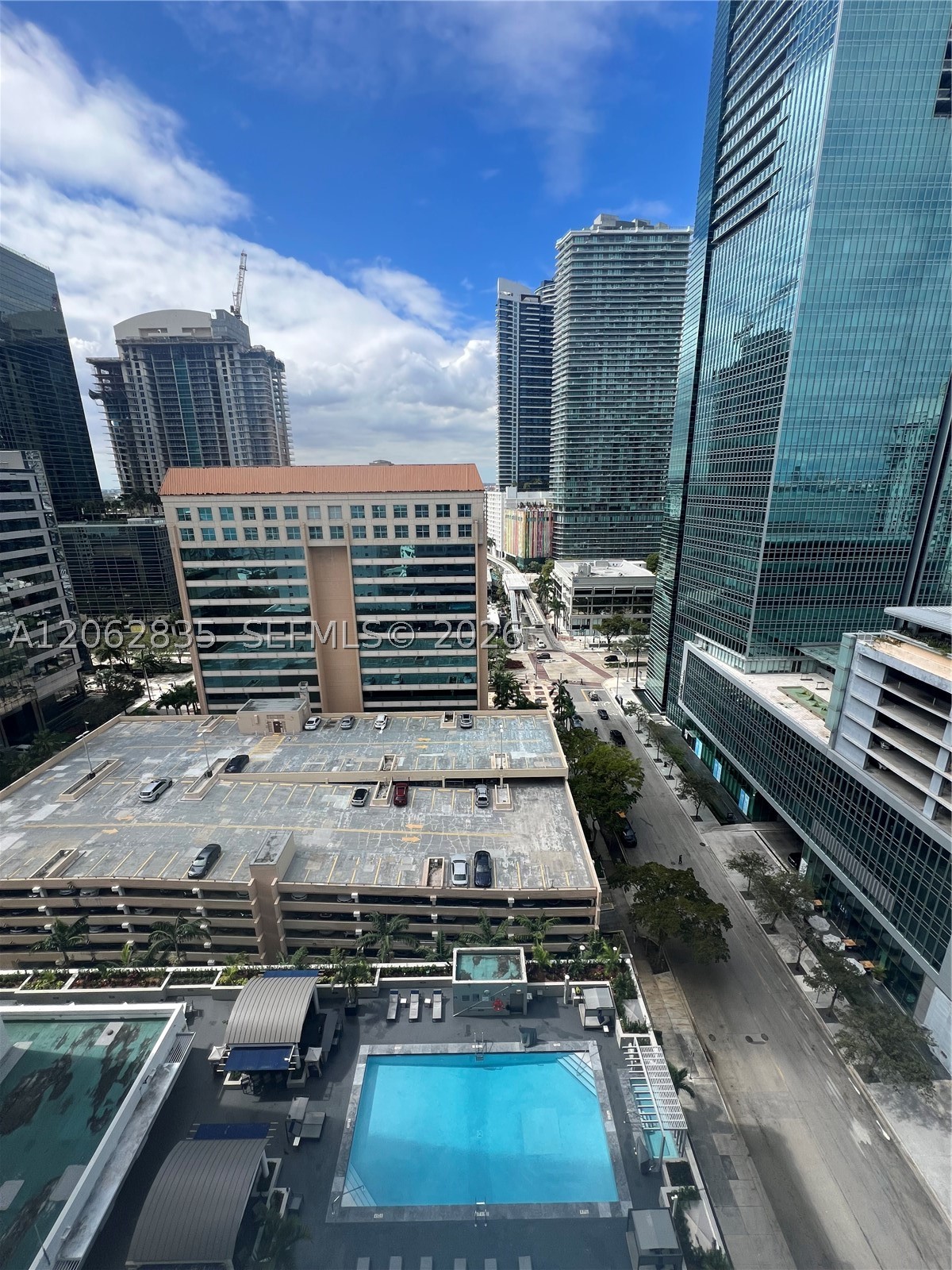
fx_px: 477
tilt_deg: -16.3
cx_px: 476
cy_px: 635
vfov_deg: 106.2
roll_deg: +1.2
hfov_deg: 89.9
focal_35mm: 13
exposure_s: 1/1575
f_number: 1.8
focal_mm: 1.57
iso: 32
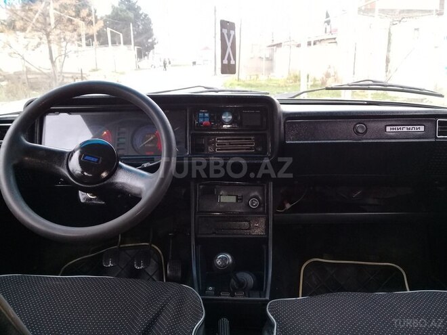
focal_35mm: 31
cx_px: 224
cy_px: 168
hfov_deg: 58.4
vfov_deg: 45.4
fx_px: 400
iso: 80
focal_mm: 3.3
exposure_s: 1/50
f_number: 2.2
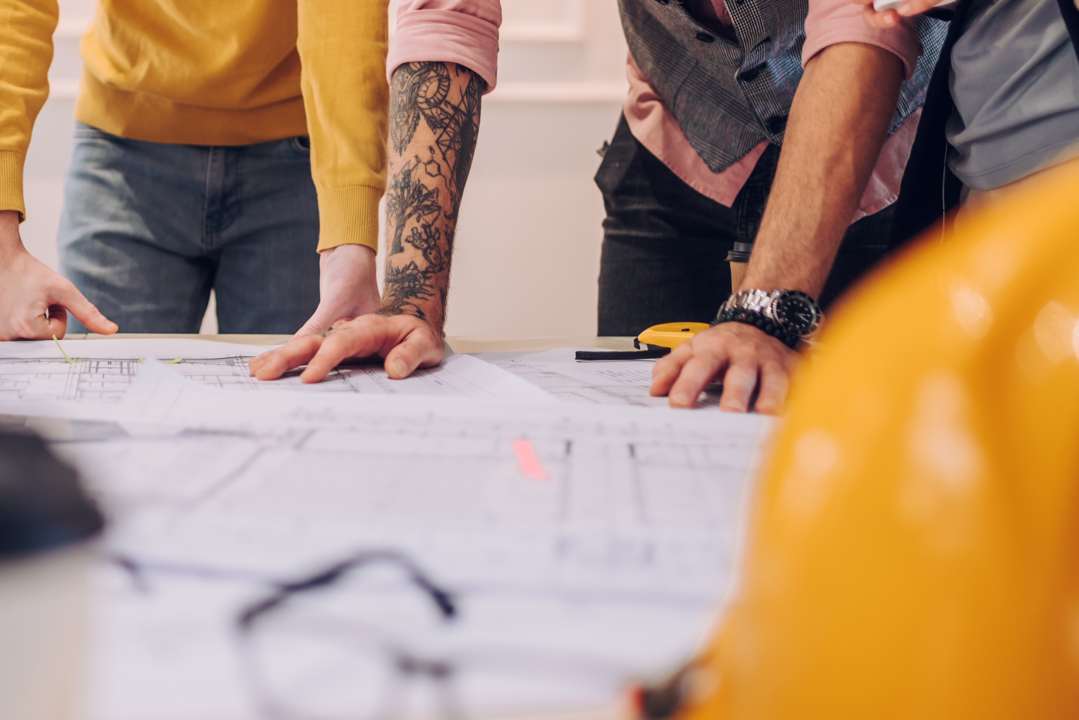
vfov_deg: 23.8
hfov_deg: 34.2
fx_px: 1708
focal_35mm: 57
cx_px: 246
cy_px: 320
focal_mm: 35
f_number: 1.8
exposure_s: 1/200
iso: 200
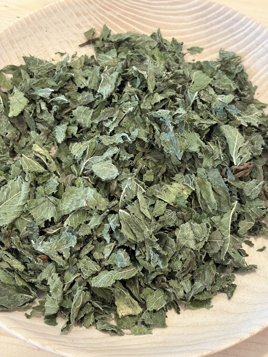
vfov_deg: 36.8
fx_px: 537
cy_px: 178
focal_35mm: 52
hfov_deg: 28.0
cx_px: 134
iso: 250
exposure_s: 1/33
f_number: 1.6
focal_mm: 5.96
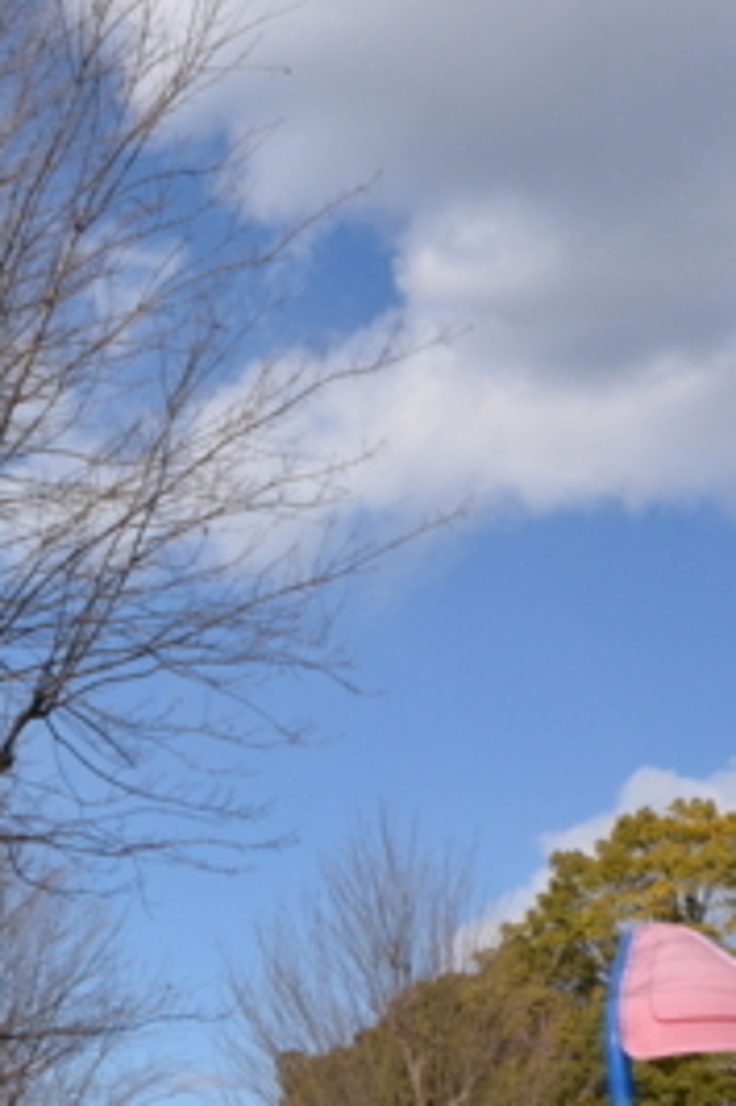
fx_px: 1873
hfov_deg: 21.6
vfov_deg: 32.7
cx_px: 50
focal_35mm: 61
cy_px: 403
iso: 400
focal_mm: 18
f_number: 13
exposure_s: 1/640
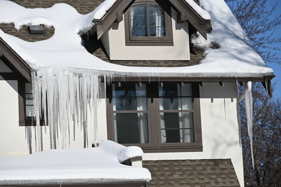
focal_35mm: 160
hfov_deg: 12.8
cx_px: 140
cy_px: 94
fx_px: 1248
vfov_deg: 8.6
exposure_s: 1/800
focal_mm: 160
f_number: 7.1
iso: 100
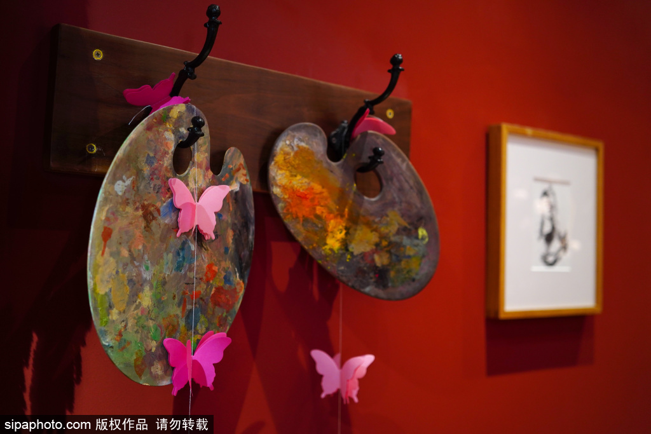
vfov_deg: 33.4
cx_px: 326
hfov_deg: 48.5
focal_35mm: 40
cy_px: 217
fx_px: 723
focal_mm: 40
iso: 1000
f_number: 2
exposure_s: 1/60
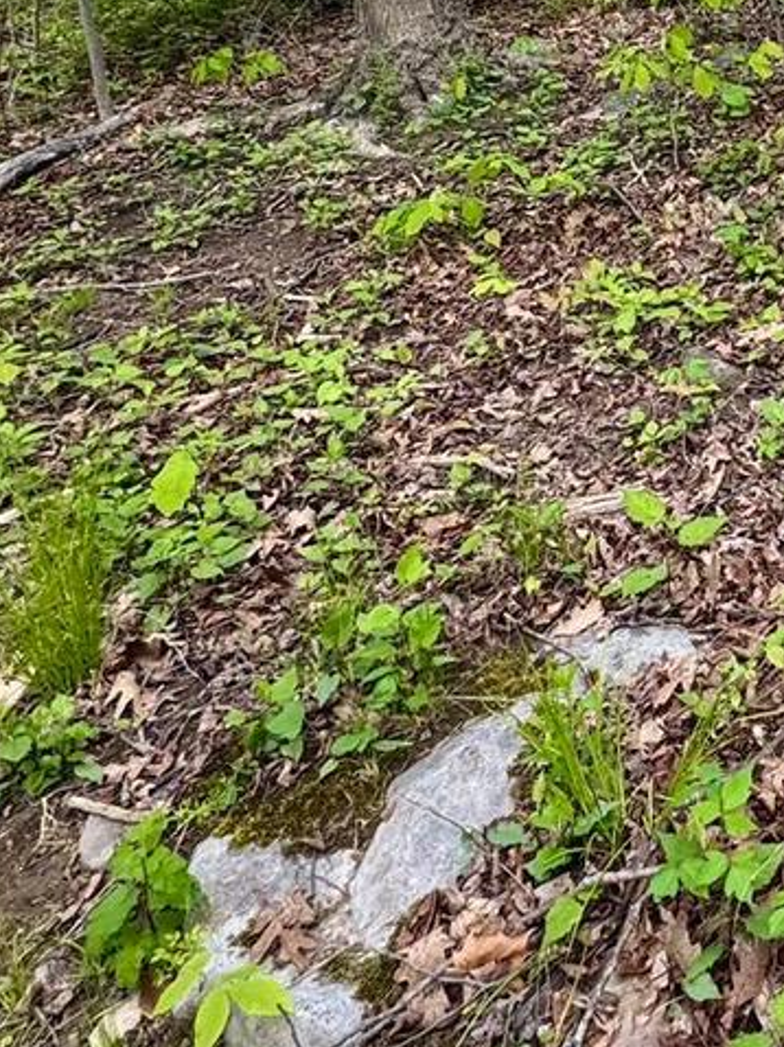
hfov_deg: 26.9
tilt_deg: -4.6
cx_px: 1029
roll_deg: +5.1
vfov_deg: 36.4
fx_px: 1360
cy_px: -70
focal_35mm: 45
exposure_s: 1/99
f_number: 2.2
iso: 50
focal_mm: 2.22
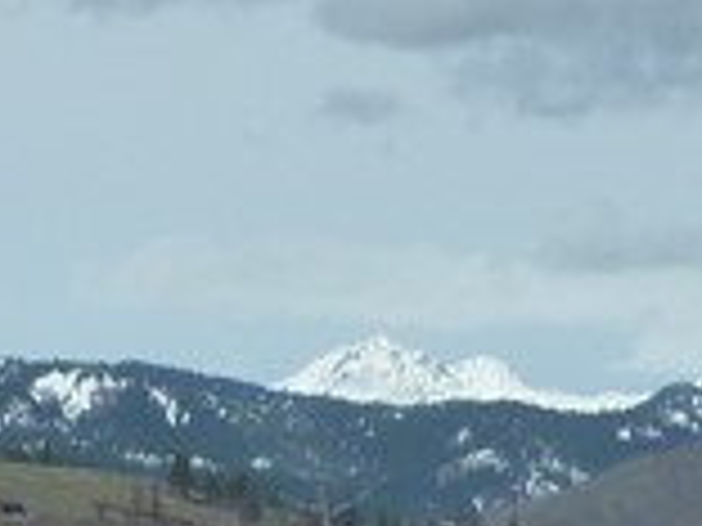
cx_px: 99
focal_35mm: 276
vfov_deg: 5.4
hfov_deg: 7.2
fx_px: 5597
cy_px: 315
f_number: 13
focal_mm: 7.6
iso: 125
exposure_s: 1/125
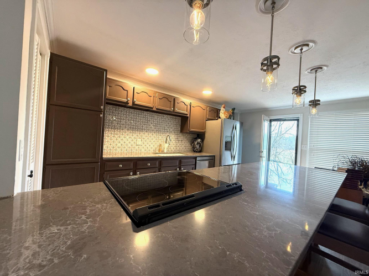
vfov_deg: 85.7
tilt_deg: +1.0
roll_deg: -2.8
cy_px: 138
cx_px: 184
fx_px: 149
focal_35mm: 14
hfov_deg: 102.1
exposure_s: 1/60
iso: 320
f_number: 2.2
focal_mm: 2.22
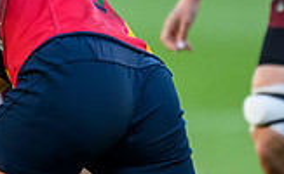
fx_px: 17156
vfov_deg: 0.6
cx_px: -125
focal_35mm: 2228
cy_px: -88
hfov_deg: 0.9
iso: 4000
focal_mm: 560
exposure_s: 1/1600
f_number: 4
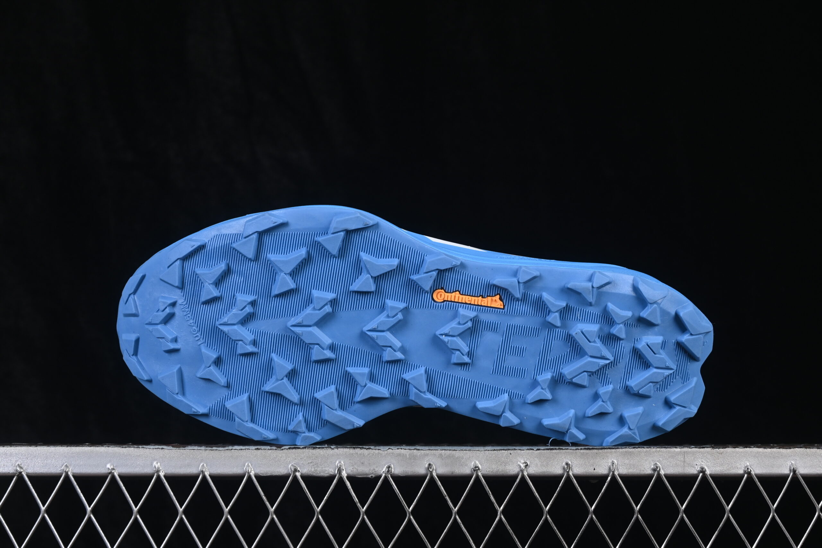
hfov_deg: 27.0
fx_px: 1712
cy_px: 274
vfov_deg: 18.2
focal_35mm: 75
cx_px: 411
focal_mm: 50
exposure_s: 1/80
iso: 160
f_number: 8
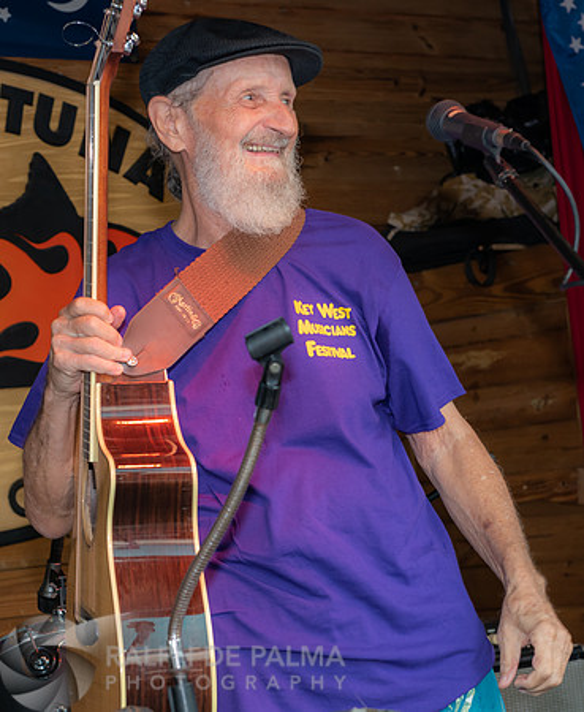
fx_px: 2231
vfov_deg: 18.1
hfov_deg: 14.9
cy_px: 354
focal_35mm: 105
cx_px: 167
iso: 800
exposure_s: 1/160
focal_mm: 70
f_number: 5.6
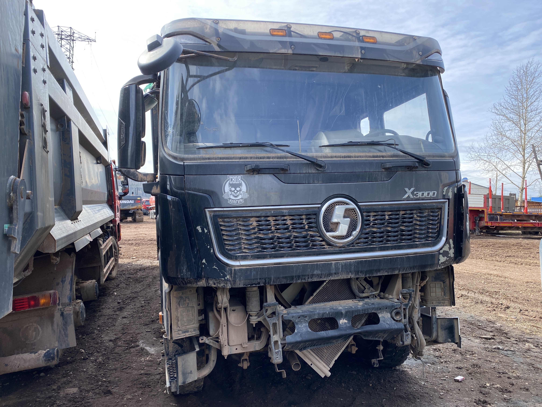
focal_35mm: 26
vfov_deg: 53.1
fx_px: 407
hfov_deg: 67.3
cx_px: 271
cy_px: 204
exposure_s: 1/666
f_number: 1.8
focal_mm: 4.25
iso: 32
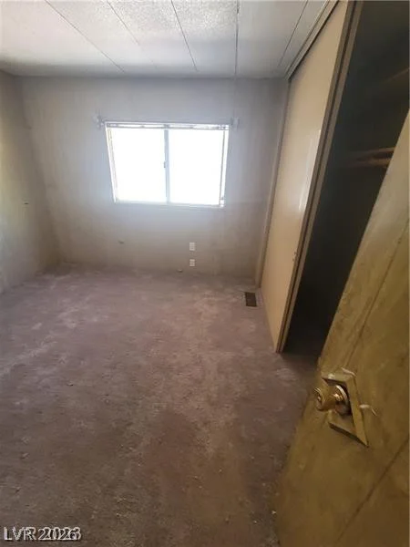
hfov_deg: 89.9
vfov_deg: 106.2
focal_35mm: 13
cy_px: 274
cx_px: 205
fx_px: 205
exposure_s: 1/60
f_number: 2.2
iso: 200
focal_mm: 2.2
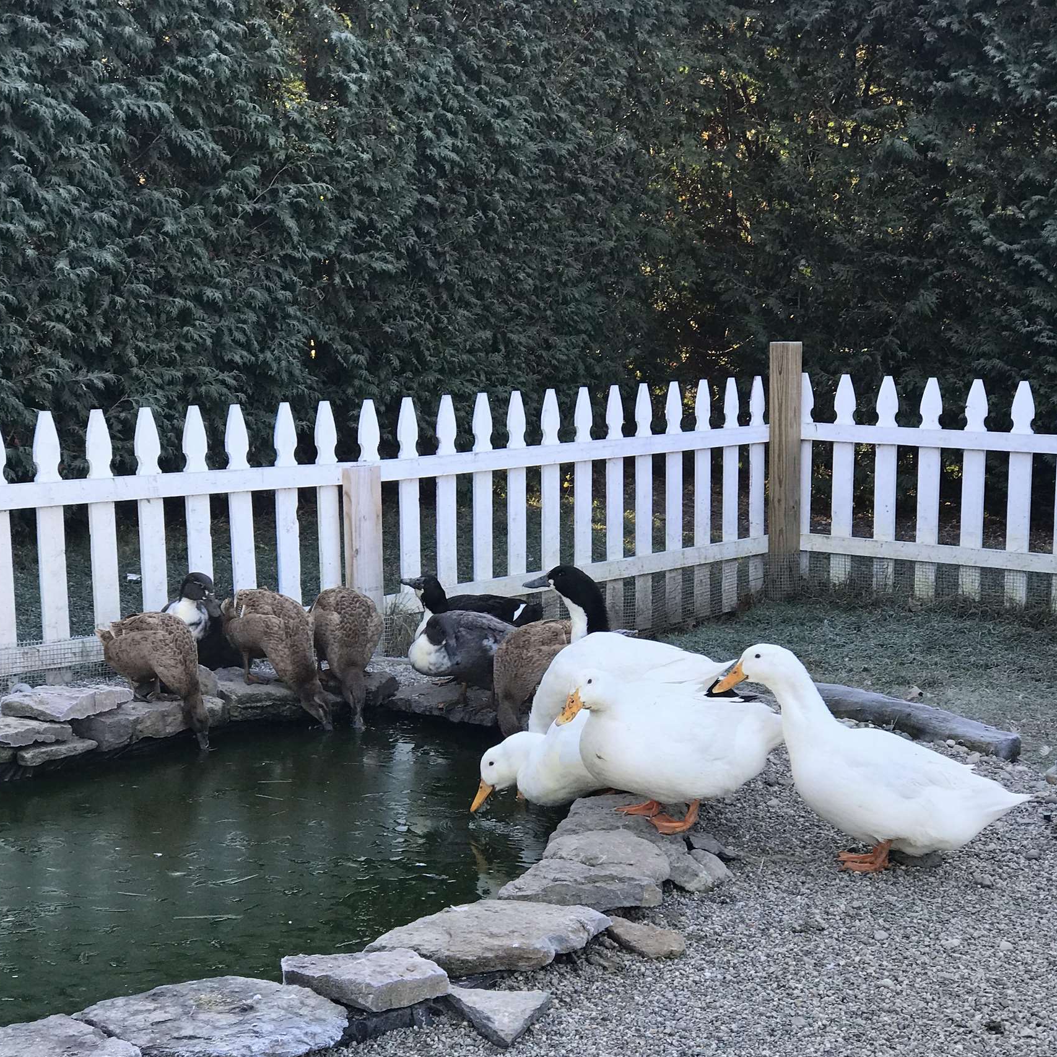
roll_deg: -1.6
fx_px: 2349
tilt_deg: -11.5
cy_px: 712
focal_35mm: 68
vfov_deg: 25.2
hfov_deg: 25.4
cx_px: 526
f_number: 2.8
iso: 25
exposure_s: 1/120
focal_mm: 6.6
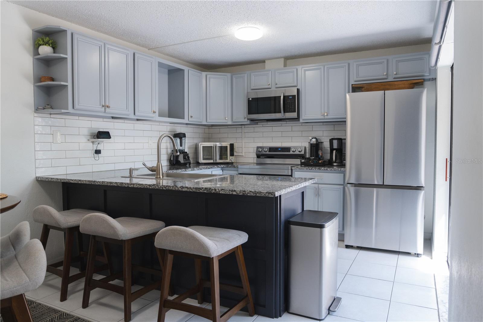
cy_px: 161
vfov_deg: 53.1
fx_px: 322
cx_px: 242
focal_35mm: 24
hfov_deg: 73.8
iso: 800
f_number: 4
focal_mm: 24
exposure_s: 1/125
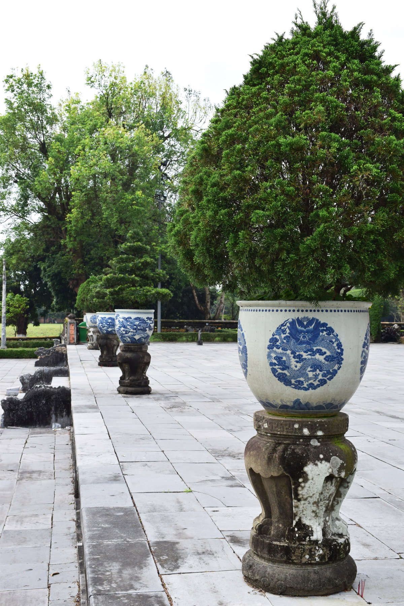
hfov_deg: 28.9
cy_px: 303
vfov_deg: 42.3
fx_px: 783
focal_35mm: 46
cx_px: 202
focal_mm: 31
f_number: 11
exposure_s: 1/500
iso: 400
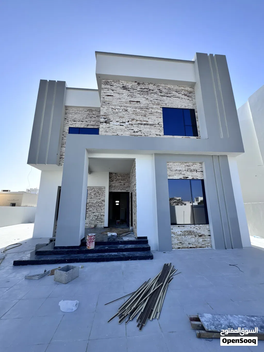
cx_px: 132
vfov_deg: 102.1
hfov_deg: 85.7
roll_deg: +0.1
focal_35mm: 14
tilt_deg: +13.2
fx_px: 142
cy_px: 176
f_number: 2.2
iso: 50
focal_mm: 2.22
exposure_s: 1/858
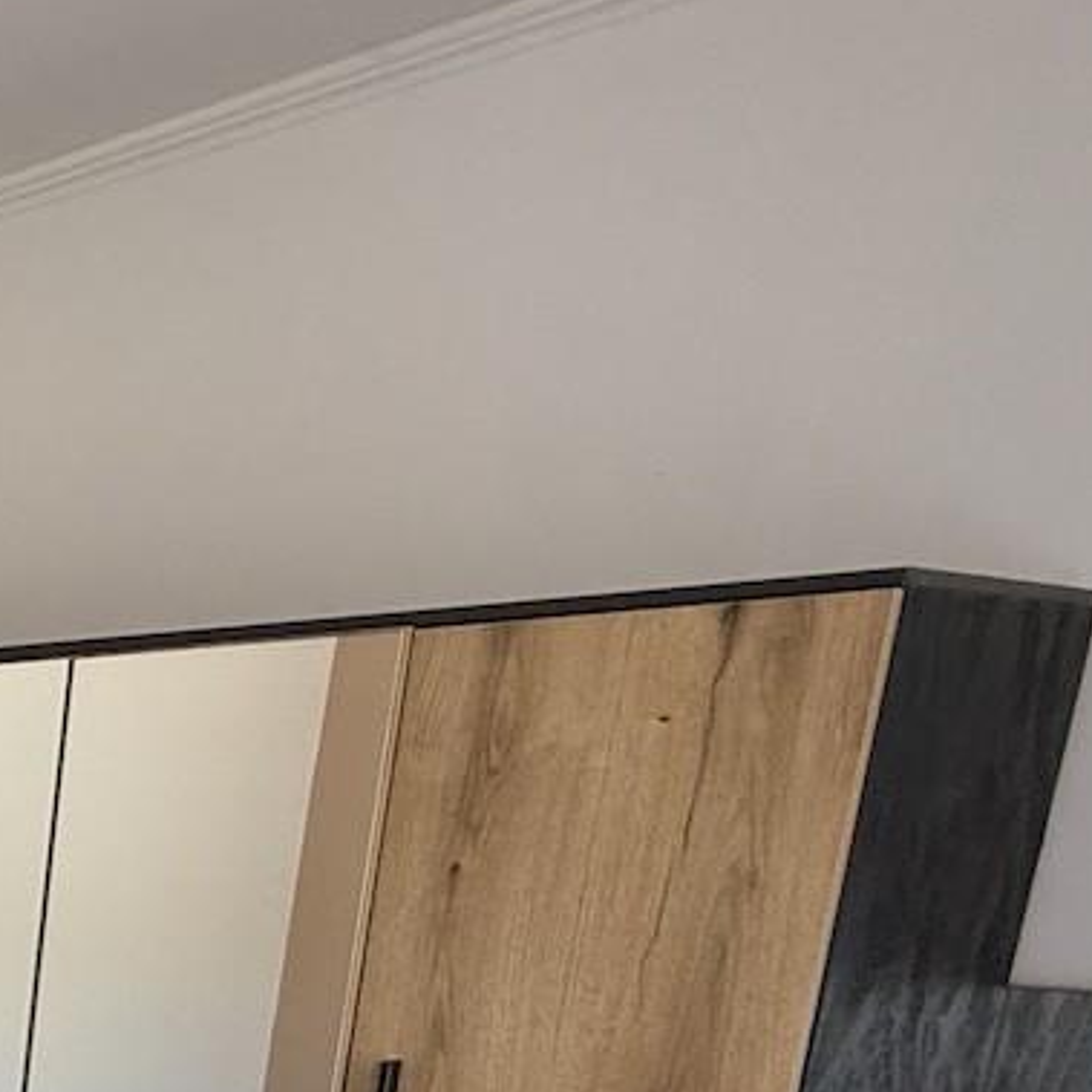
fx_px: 1749
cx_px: -856
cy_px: 1220
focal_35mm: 49
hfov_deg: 22.0
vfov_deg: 30.7
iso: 200
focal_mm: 2.22
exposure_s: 1/99
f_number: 2.2
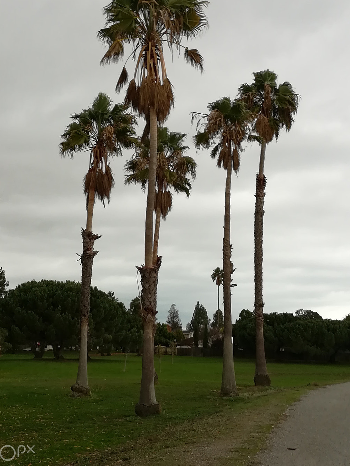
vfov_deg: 38.2
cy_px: 221
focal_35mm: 50
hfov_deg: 29.1
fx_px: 674
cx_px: 157
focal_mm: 3.83
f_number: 2.2
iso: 64
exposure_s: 1/50
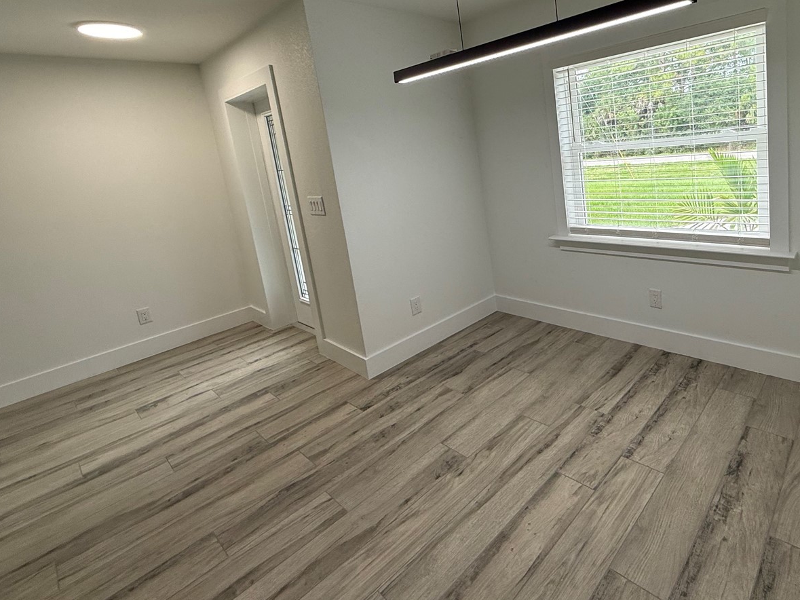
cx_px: 539
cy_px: 211
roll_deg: +6.0
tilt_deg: -9.4
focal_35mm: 19
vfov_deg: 67.2
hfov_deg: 81.5
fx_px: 439
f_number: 2.2
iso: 100
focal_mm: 2.22
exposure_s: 1/120
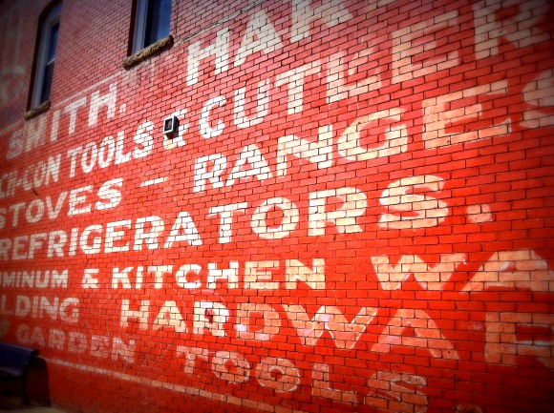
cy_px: 206
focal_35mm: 35
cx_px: 277
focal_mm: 3.85
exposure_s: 1/1160
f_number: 2.8
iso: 80
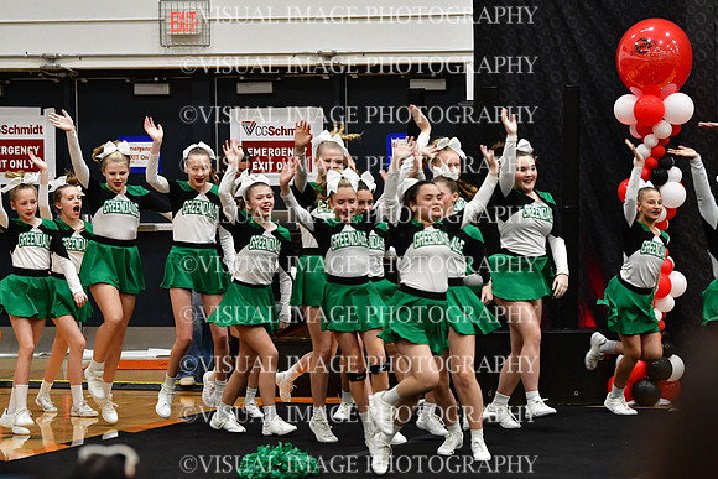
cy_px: 240
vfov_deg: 6.8
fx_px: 4030
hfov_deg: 10.2
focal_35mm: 202
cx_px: 359
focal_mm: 135
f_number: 3.5
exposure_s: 1/500
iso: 4000
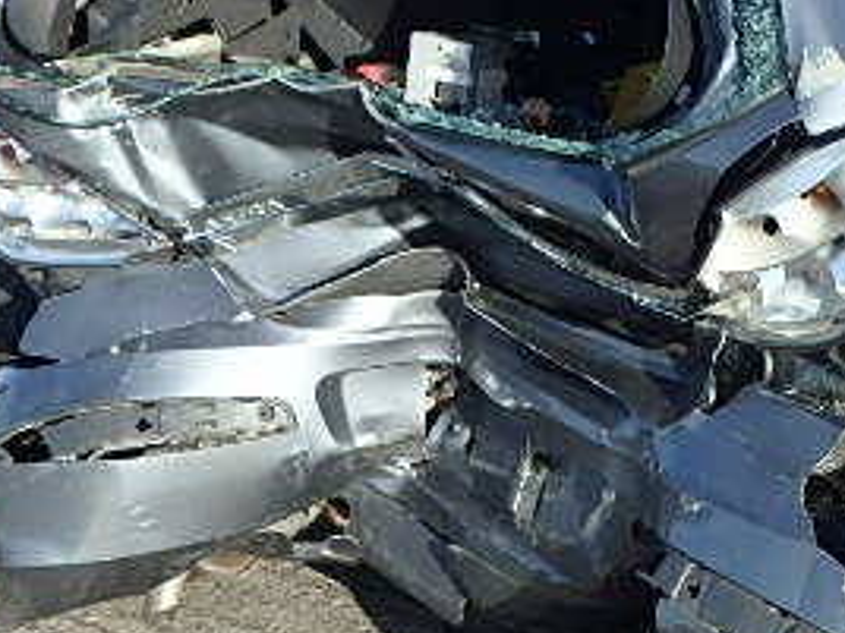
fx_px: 2270
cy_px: 246
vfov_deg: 15.9
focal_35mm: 93
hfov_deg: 20.6
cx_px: 766
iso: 125
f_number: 5.1
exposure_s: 1/320
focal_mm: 6.9
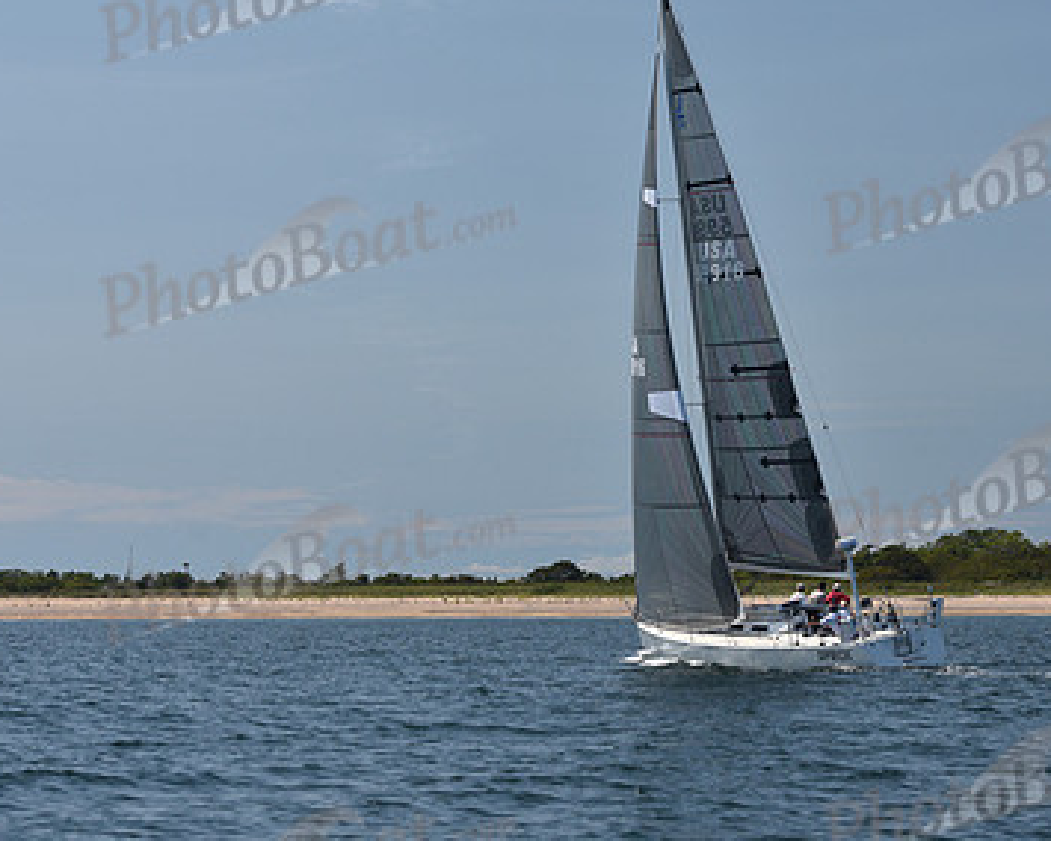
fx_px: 3577
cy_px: 372
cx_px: 672
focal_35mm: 115
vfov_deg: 13.4
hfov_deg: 16.7
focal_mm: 75
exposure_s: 1/1250
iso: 250
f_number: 5
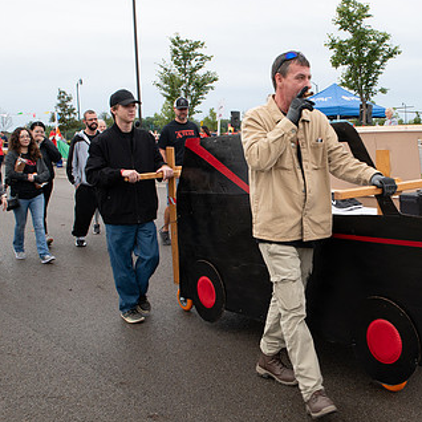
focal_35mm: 40
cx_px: 302
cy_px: 210
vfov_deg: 41.9
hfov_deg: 41.0
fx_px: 552
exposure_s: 1/200
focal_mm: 24
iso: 640
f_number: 10
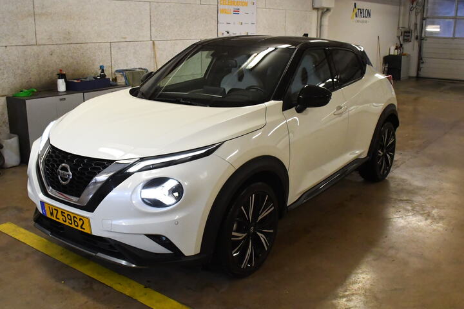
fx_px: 464
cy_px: 154
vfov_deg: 36.9
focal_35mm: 36
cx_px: 232
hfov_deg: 53.1
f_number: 8
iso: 10000
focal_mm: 18
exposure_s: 1/250
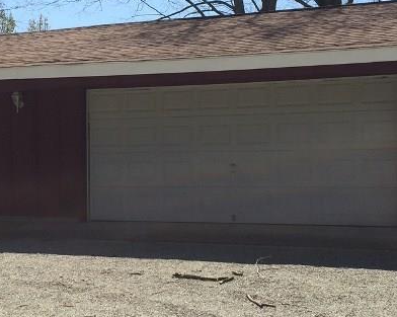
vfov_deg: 20.7
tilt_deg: -0.4
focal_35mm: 74
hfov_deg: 25.5
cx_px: 107
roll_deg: +0.4
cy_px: 157
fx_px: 869
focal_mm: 4.15
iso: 32
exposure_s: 1/2326
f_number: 2.2
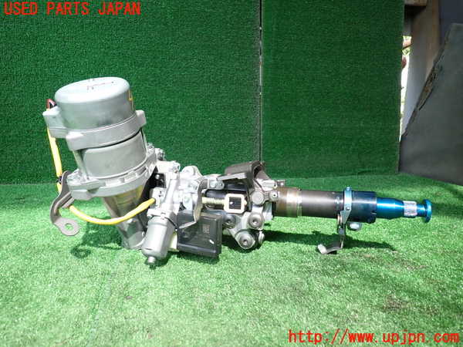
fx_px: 334
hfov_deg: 69.4
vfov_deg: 54.9
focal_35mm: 25
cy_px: 174
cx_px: 232
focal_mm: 4.5
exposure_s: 1/160
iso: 100
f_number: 2
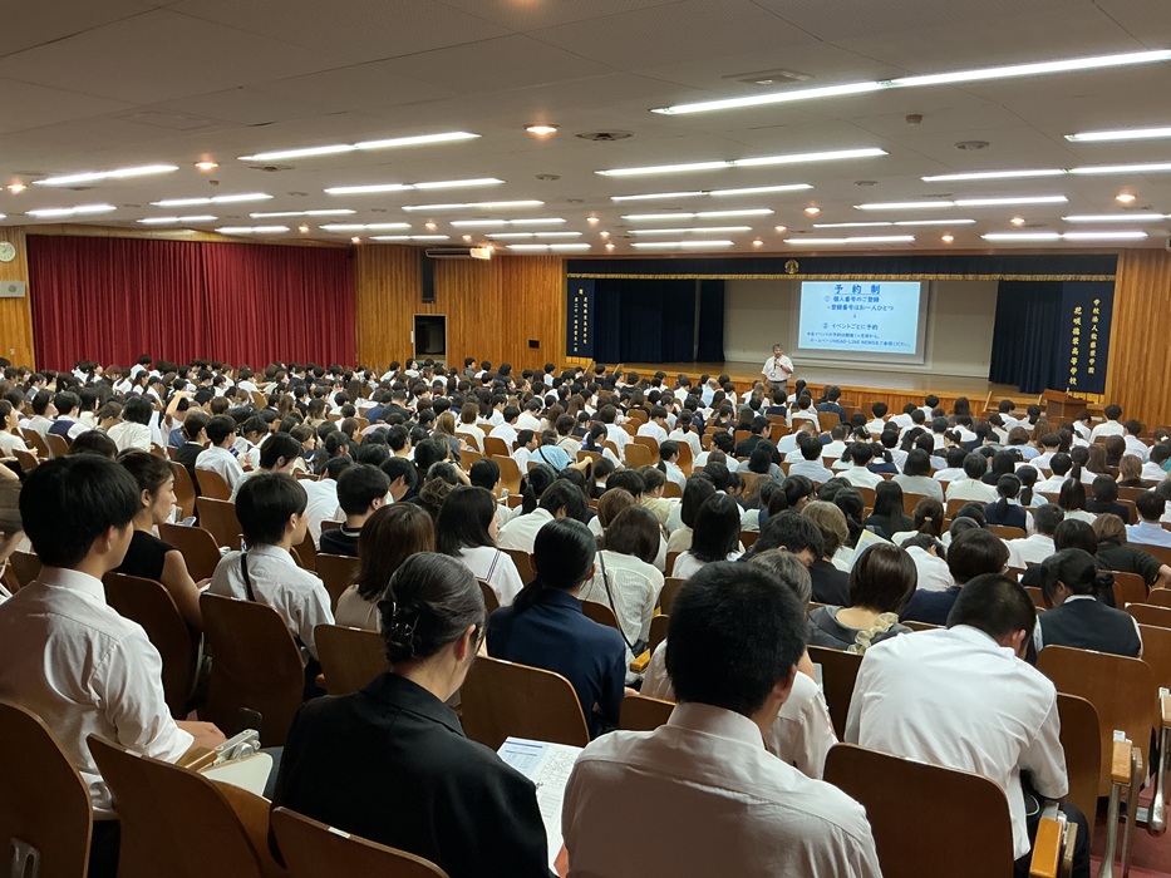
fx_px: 981
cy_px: 439
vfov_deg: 48.2
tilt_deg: -9.1
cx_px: 586
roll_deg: -0.1
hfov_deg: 61.7
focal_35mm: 29
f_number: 1.8
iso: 125
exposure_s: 1/50
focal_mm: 3
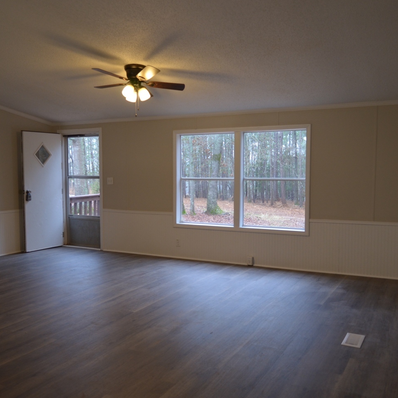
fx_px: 455
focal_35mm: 35
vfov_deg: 47.2
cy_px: 200
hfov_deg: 47.1
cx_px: 169
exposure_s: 1/30
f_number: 3.5
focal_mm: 18
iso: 400
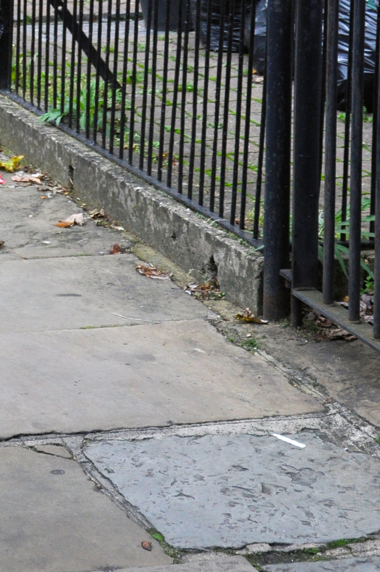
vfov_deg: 13.0
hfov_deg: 8.8
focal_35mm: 153
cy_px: -141
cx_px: -147
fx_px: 2437
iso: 500
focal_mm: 35
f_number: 4.5
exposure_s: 1/1000
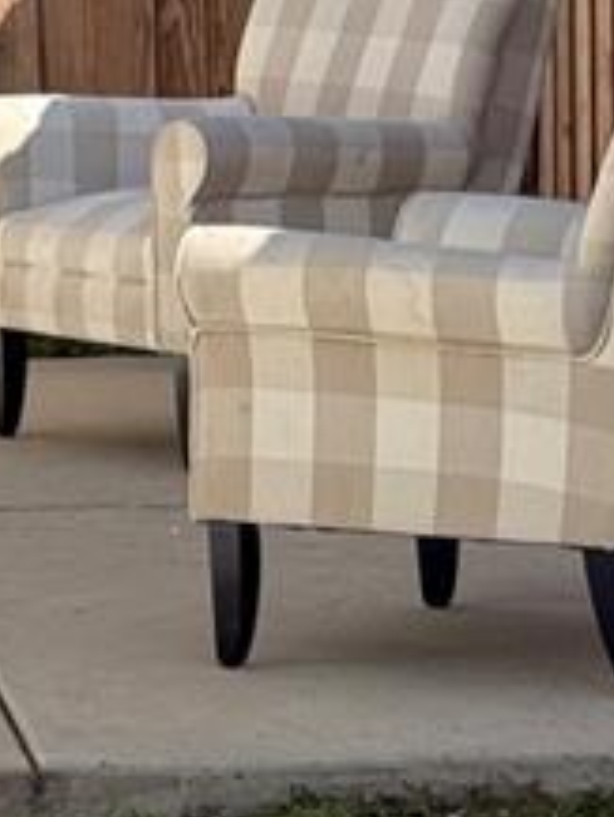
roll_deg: -0.1
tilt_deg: -9.3
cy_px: 689
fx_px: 6261
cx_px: 475
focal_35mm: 265
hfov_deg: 5.6
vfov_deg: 7.5
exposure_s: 1/3226
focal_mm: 6.76
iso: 64
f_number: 1.78
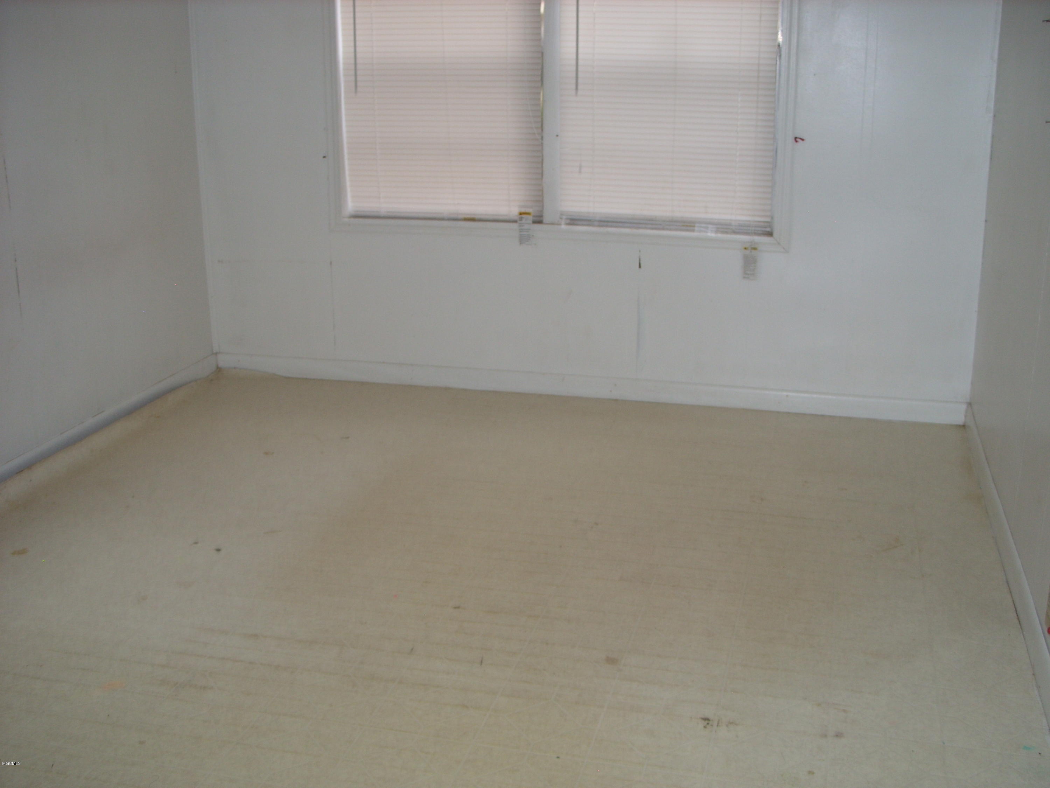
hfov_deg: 49.0
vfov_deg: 37.7
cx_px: 525
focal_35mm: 38
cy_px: 394
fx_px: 1153
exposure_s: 1/30
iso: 50
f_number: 2.8
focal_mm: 7.8
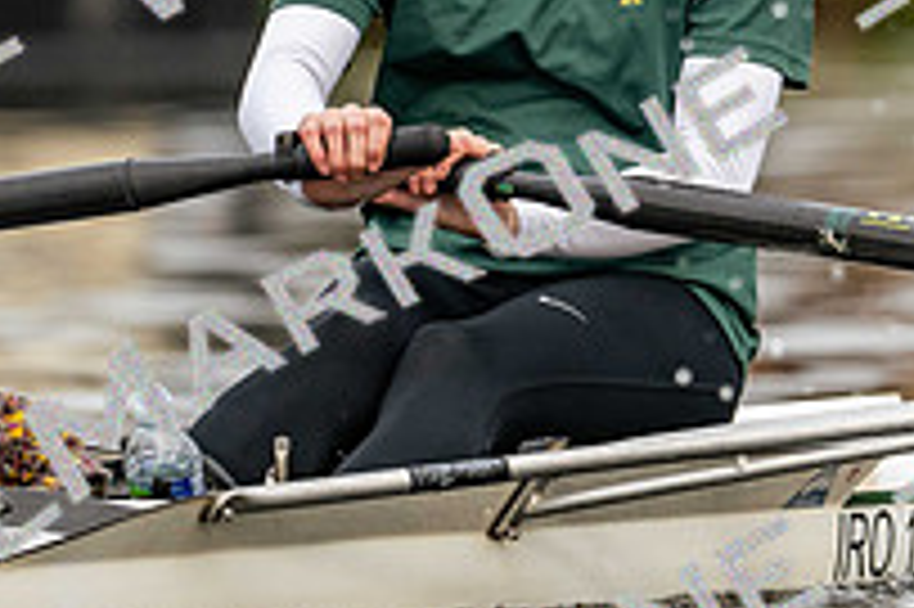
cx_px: 653
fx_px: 29046
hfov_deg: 1.8
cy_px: 34
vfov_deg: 1.2
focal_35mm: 1145
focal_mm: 400
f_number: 4.5
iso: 1400
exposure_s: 1/2500
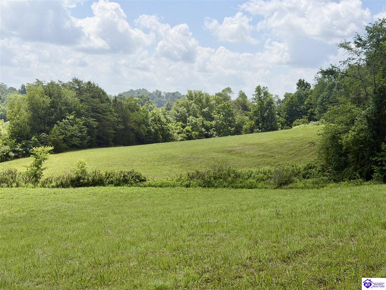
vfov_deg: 30.3
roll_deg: -2.8
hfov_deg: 39.7
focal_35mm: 48
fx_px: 535
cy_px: 145
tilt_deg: -2.0
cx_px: 193
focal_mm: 6.76
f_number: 1.78
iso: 64
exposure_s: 1/4329
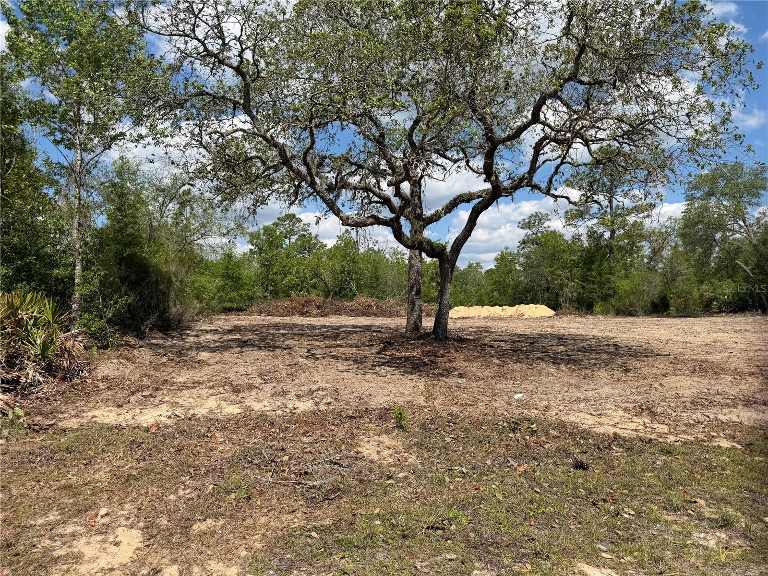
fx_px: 532
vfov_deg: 56.8
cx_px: 384
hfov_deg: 71.6
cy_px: 288
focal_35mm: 24
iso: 80
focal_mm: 6.76
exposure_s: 1/5319
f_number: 1.78
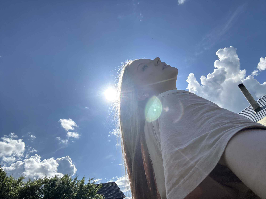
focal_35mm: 23
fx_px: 177
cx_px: 133
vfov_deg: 58.9
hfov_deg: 73.9
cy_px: 100
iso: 25
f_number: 1.9
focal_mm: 2.69
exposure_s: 1/2558
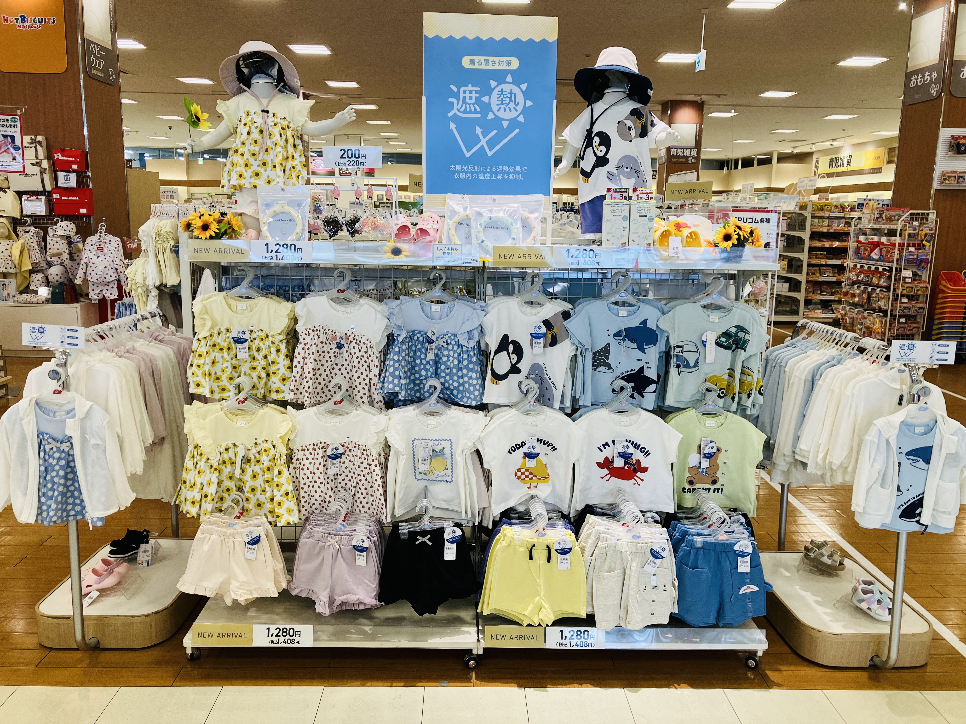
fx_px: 781
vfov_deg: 49.7
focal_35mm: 28
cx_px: 483
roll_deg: -0.9
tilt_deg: -9.3
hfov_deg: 63.4
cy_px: 362
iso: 64
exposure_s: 1/121
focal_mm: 3.99
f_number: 1.8
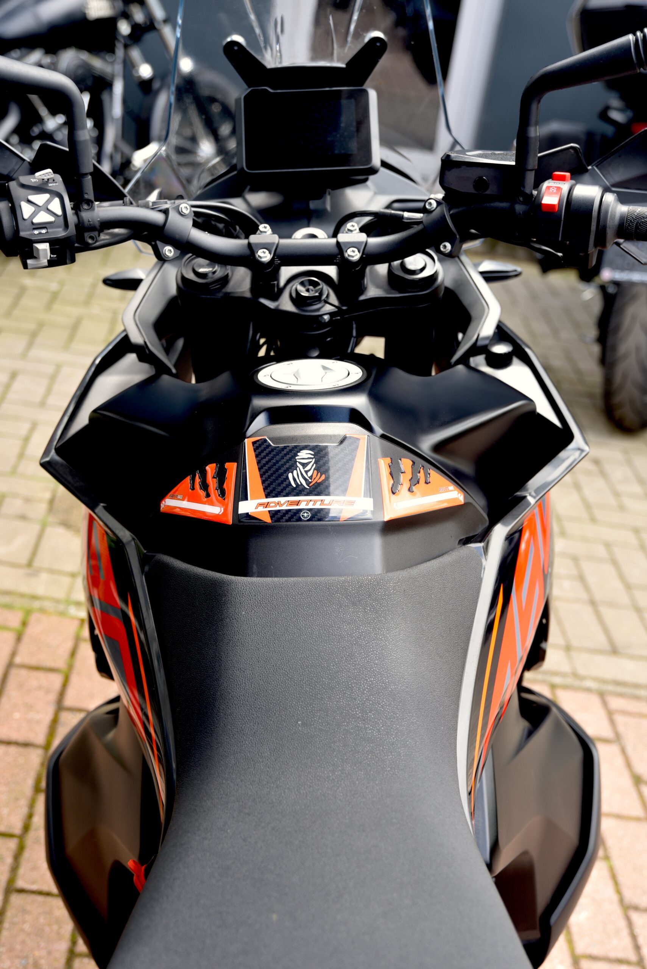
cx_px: 324
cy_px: 484
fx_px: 1293
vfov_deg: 41.1
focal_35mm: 48
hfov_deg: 28.1
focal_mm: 48
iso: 100
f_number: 4
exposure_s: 1/60
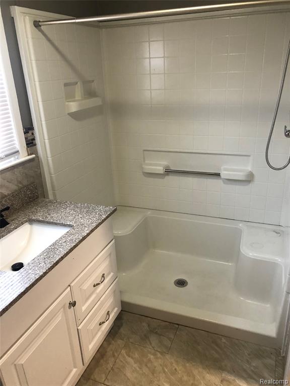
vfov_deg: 63.4
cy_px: 193
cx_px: 145
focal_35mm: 28
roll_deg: +3.3
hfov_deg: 49.7
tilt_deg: -22.3
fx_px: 313
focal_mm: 3.99
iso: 40
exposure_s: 1/15
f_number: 1.8
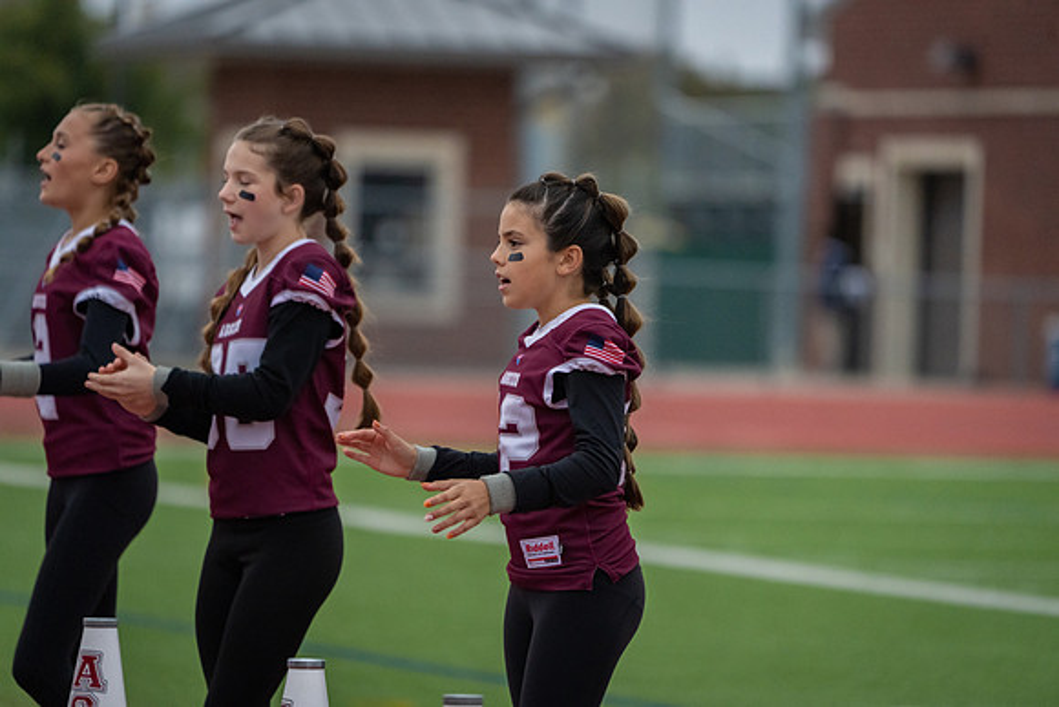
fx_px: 11769
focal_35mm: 400
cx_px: 530
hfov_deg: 5.2
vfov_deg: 3.4
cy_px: 354
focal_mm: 400
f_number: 5.6
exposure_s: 1/1000
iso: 5000
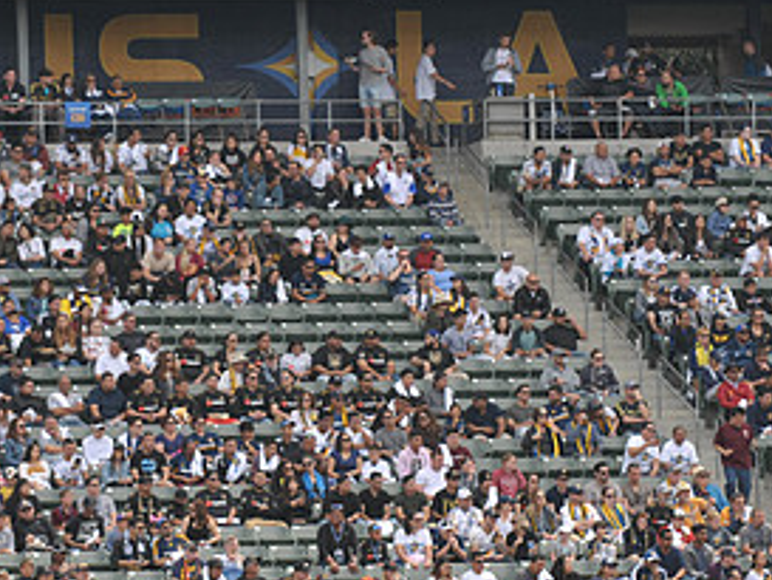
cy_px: 306
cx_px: 314
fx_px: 7050
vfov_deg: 4.7
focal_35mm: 316
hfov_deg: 6.3
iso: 320
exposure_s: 1/2500
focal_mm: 155
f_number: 3.5
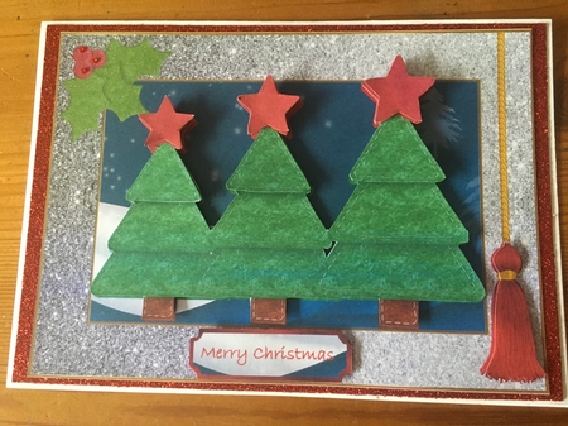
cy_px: 213
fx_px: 476
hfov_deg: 61.7
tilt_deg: -83.0
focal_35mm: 29
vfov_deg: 48.2
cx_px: 284
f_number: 2.2
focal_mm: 4.15
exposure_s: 1/17
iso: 250
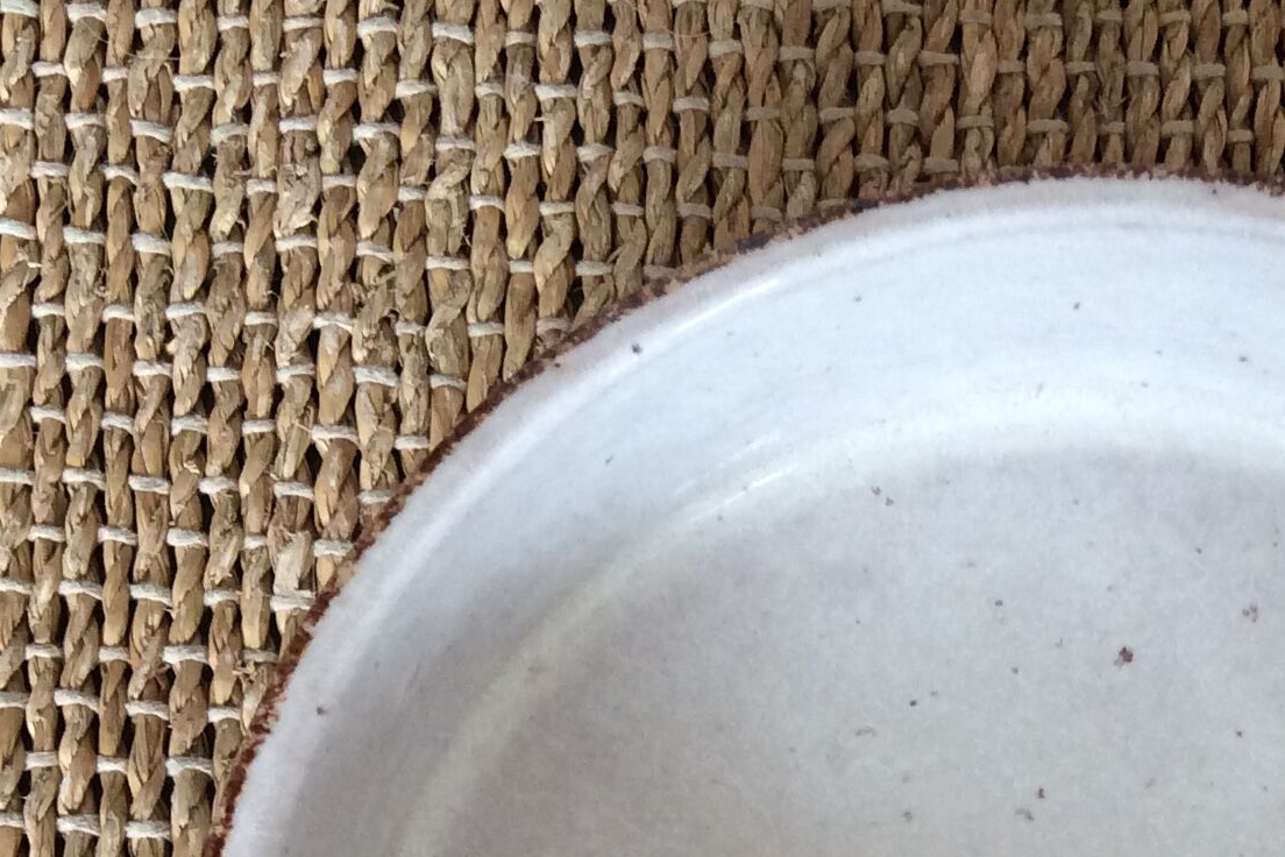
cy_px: 1074
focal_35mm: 78
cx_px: 929
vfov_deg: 16.6
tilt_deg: -80.2
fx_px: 2784
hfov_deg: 25.7
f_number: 2.4
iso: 80
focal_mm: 3.3
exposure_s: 1/25
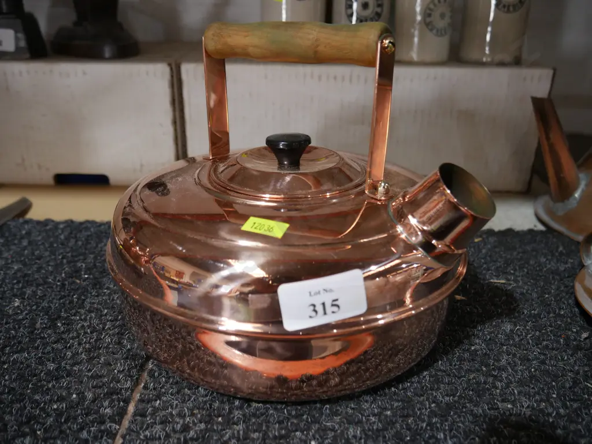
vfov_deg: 49.8
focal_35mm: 28
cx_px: 296
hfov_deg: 63.4
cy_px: 222
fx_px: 479
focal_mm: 14
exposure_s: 1/60
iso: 400
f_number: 3.5
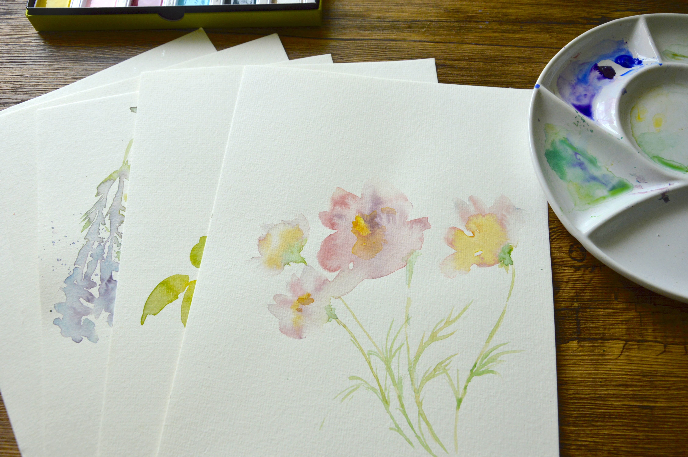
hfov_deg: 57.3
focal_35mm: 33
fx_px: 630
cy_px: 228
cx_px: 344
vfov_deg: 39.9
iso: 400
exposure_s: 1/40
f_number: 6.3
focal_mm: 22
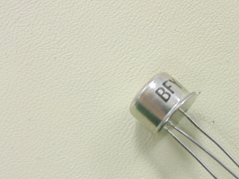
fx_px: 684
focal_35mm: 99
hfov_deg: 19.7
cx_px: 181
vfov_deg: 14.9
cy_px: 135
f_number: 4.1
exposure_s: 1/40
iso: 800
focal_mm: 11.7
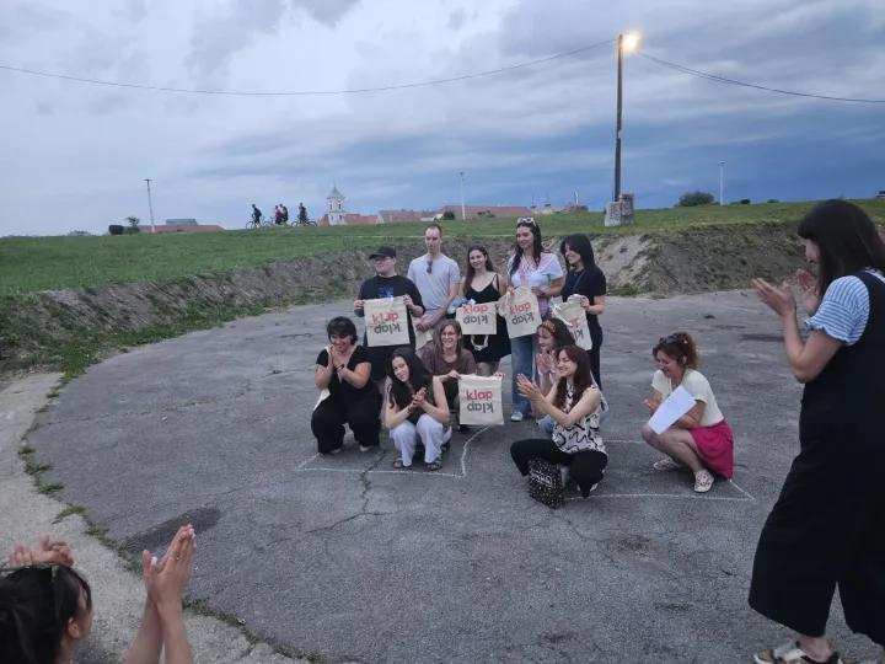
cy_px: 332
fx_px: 588
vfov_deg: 58.9
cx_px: 442
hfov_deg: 73.9
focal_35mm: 23
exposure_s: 1/100
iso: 250
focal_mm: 5.4
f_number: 1.8
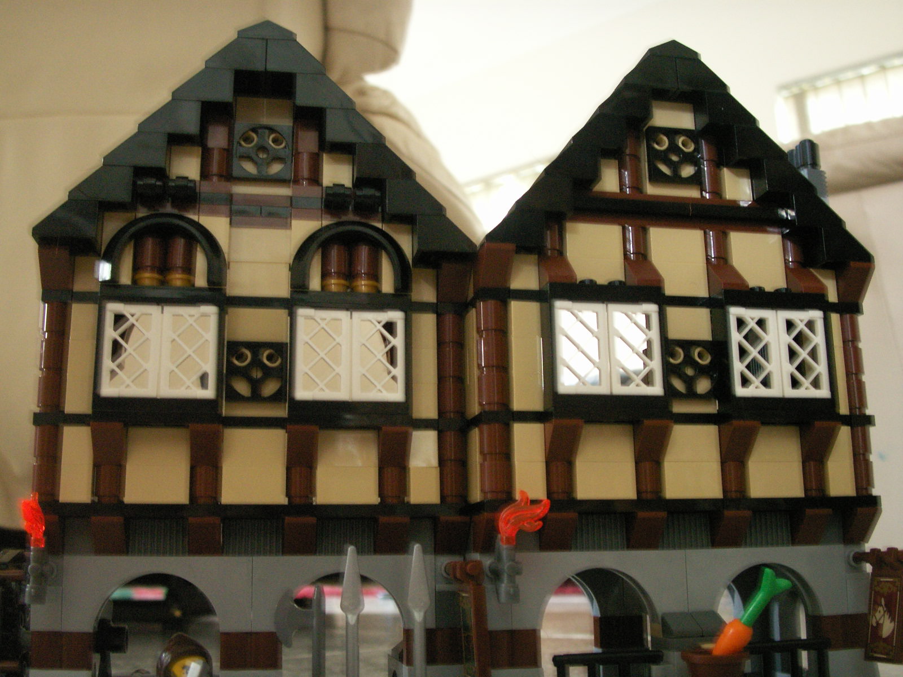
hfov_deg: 50.1
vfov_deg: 38.7
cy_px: 338
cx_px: 452
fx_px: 965
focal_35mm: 37
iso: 160
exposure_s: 1
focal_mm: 7.7
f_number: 3.5
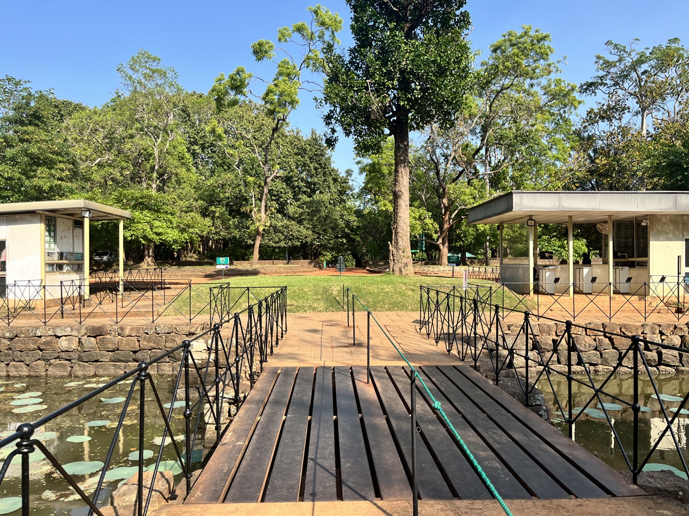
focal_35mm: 26
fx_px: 518
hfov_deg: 67.3
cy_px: 258
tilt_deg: -0.5
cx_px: 344
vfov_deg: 53.1
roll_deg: -0.2
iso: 50
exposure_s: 1/1672
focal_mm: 5.1
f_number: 1.6
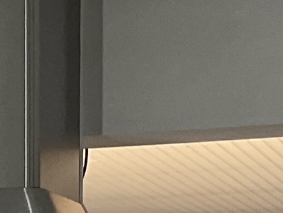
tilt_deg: -7.1
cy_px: 666
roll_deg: +0.0
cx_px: 43
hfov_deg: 8.8
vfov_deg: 6.1
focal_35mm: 223
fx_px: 1825
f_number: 1.8
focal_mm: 3
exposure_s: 1/120
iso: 32
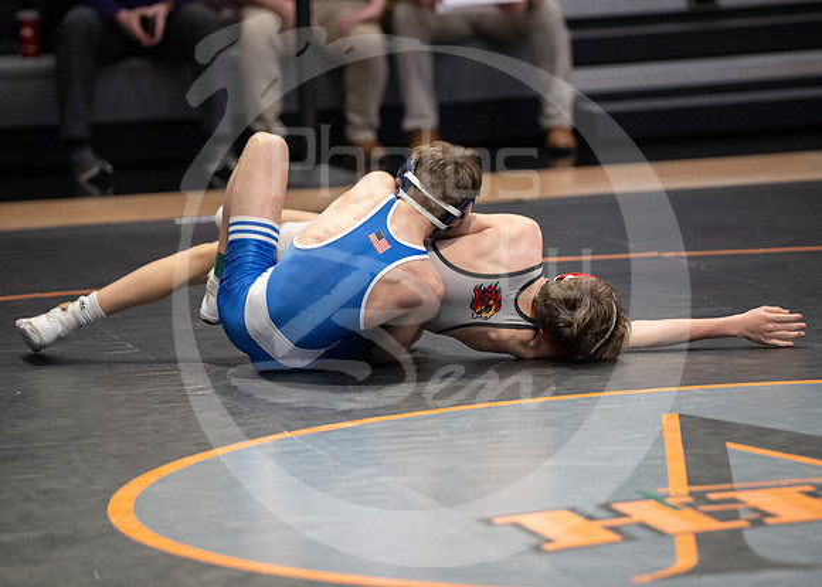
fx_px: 5308
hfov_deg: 8.9
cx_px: 415
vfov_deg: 6.3
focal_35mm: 227
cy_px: 354
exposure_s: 1/1000
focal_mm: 180
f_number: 2.8
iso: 3200
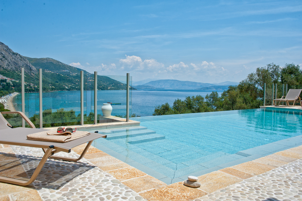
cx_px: 151
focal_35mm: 28
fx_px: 235
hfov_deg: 65.5
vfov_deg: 46.4
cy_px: 100
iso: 200
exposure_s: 1/640
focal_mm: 28
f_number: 14
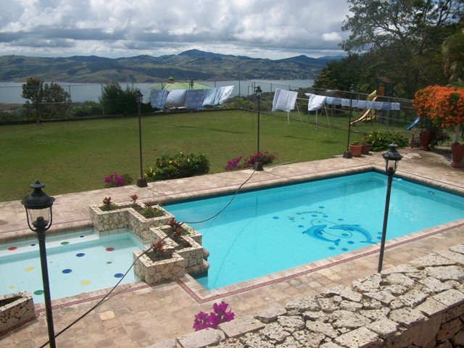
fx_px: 429
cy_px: 174
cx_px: 232
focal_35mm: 32
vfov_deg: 44.2
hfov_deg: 56.8
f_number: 5.5
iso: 80
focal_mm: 5.7
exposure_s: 1/640
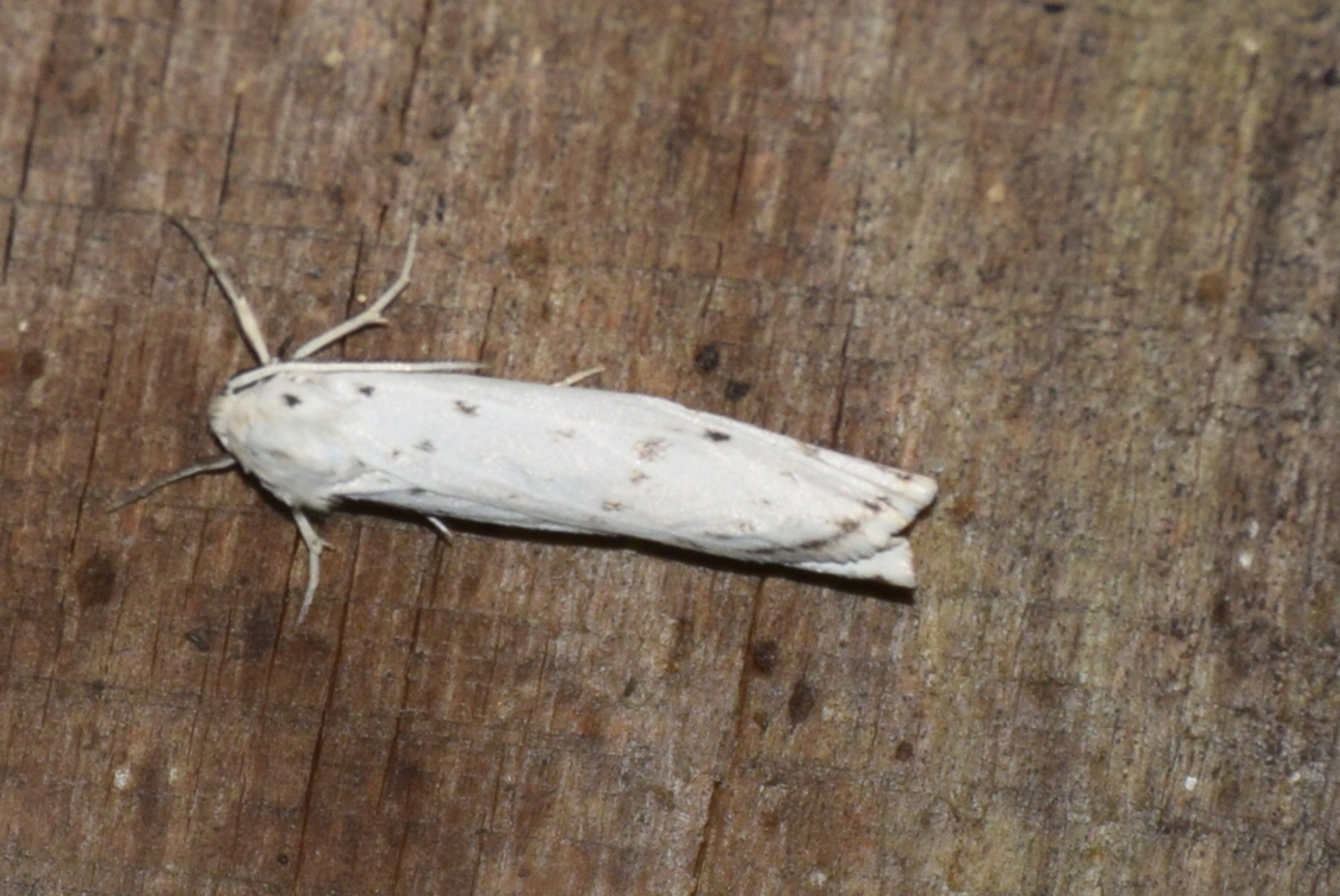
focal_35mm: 210
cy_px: 448
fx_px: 7824
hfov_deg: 9.8
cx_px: 670
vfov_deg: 6.6
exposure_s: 1/60
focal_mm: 140
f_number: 5.6
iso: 320
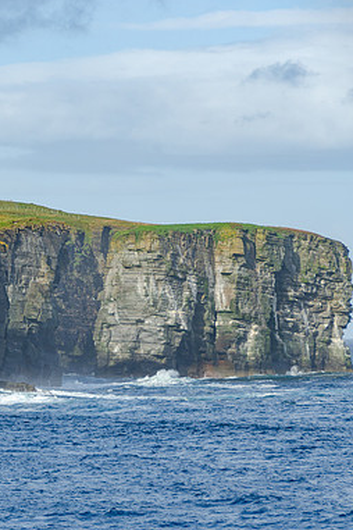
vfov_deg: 8.6
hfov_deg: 5.7
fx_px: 3515
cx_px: -10
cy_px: 264
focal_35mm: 239
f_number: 7.1
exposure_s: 1/320
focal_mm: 105
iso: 100
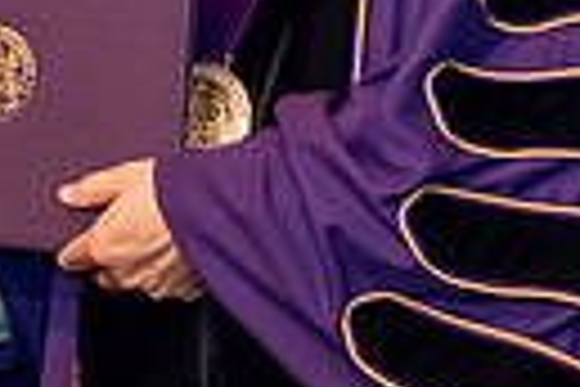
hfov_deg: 5.7
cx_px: -36
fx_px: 5783
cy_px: -88
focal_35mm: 359
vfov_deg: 3.8
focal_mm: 80
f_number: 4
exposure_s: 1/200
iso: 3200
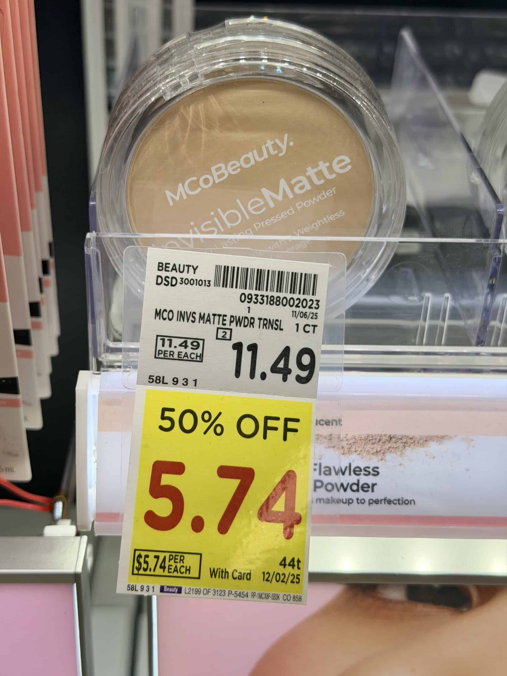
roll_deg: -1.3
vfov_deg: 39.7
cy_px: 338
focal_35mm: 48
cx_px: 254
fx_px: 937
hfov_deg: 30.3
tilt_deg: -32.9
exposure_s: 1/631
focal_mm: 6.76
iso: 80
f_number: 1.78
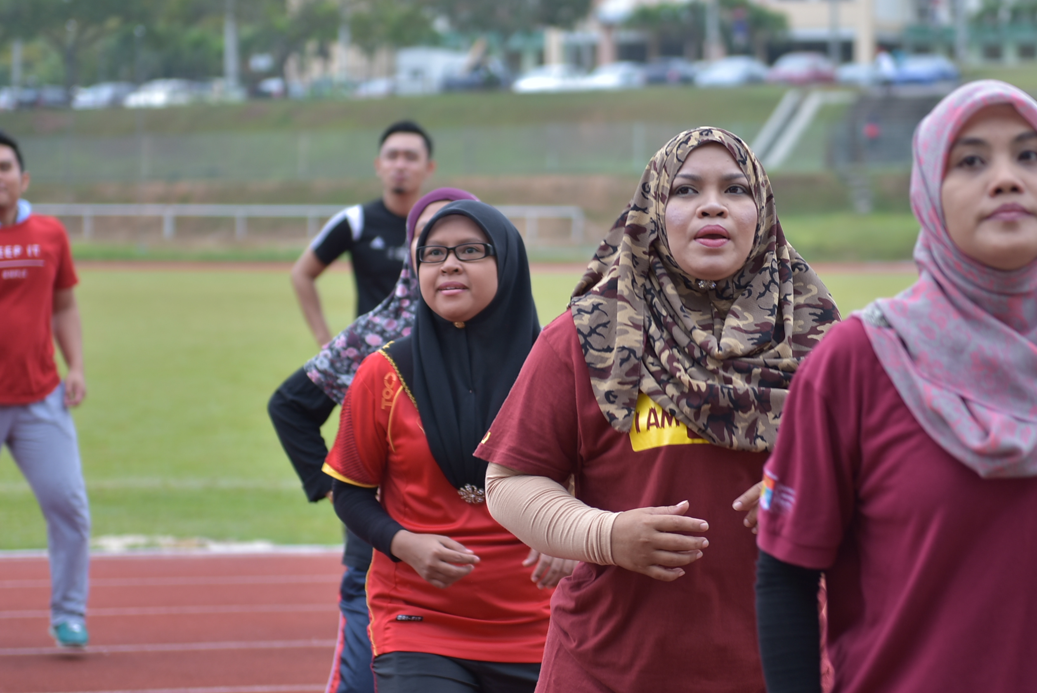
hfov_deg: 16.4
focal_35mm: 125
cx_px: 602
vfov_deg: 11.0
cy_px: 312
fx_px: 3604
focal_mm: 70
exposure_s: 1/200
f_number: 2.8
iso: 100
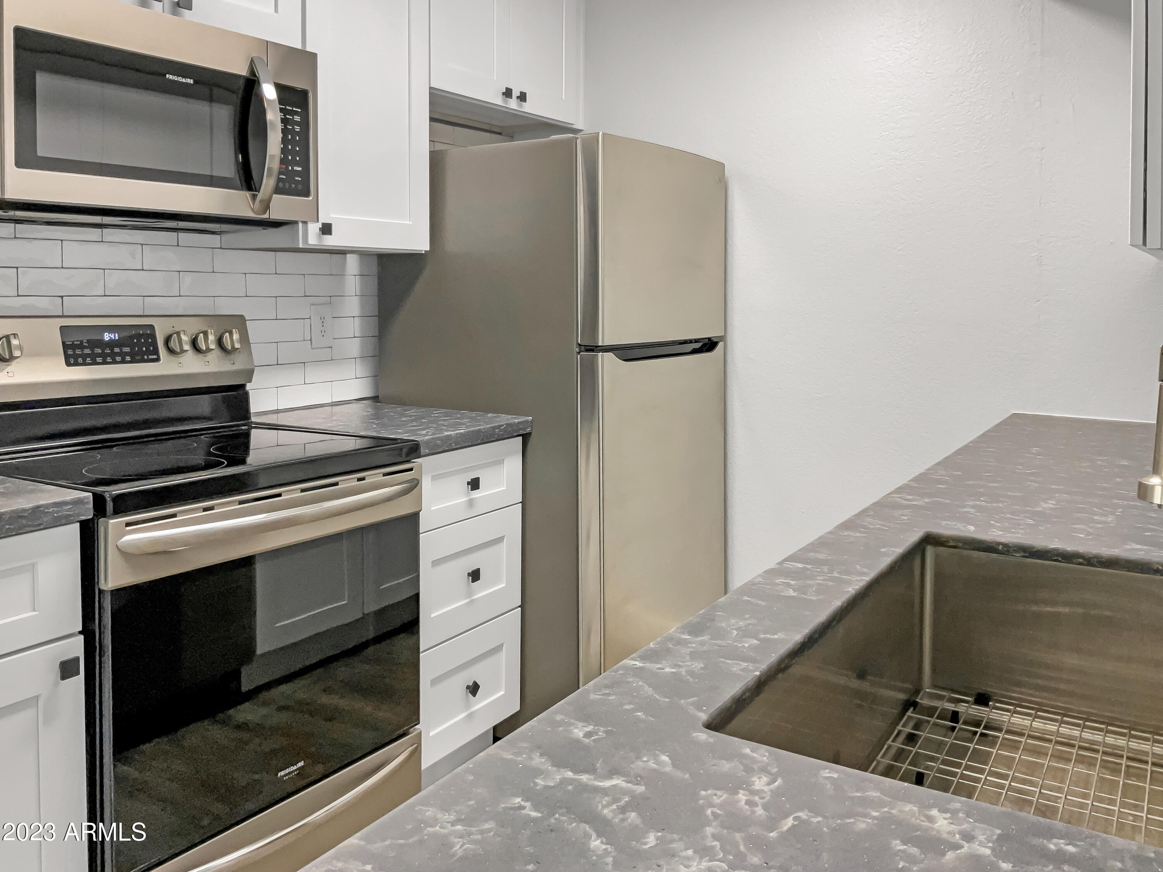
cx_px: 582
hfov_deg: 61.7
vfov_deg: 48.2
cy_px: 436
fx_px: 974
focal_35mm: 29
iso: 50
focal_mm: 3
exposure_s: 1/60
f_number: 1.8
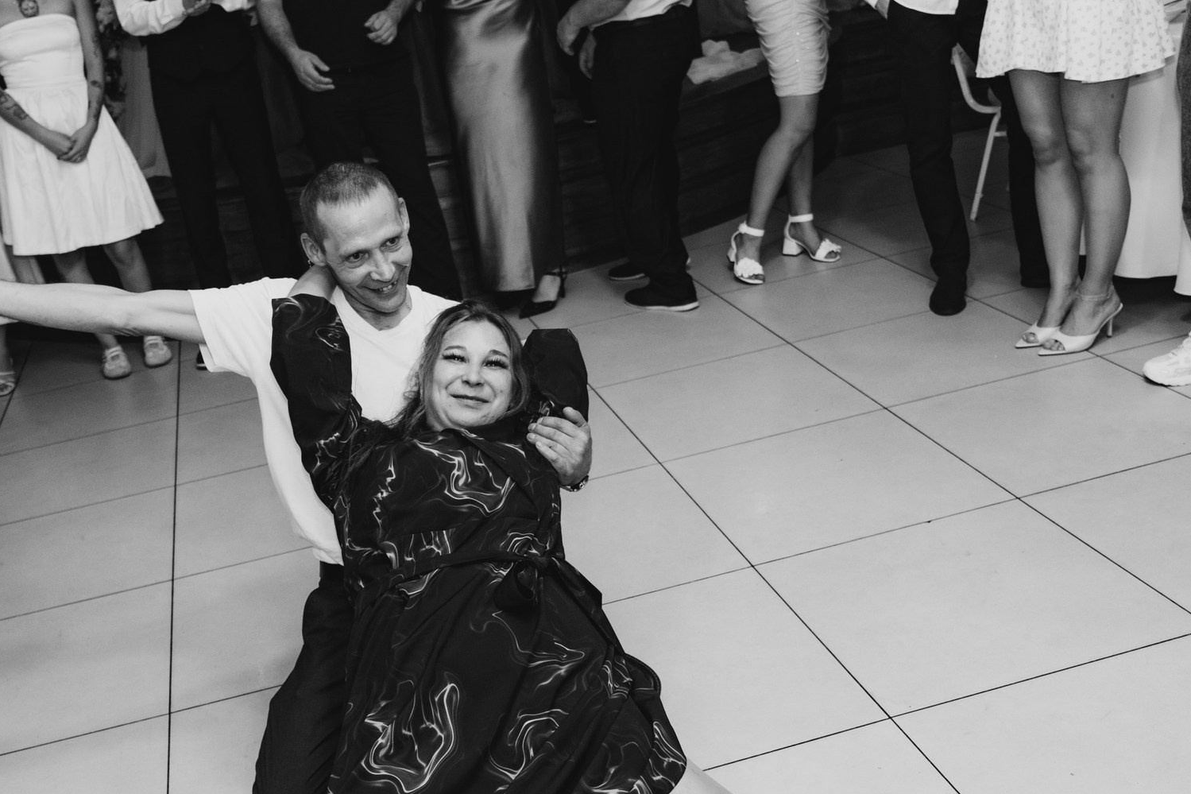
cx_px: 485
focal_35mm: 41
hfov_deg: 47.2
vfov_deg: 32.6
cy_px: 411
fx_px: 1356
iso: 2000
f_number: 4
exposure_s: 1/250
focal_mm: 24
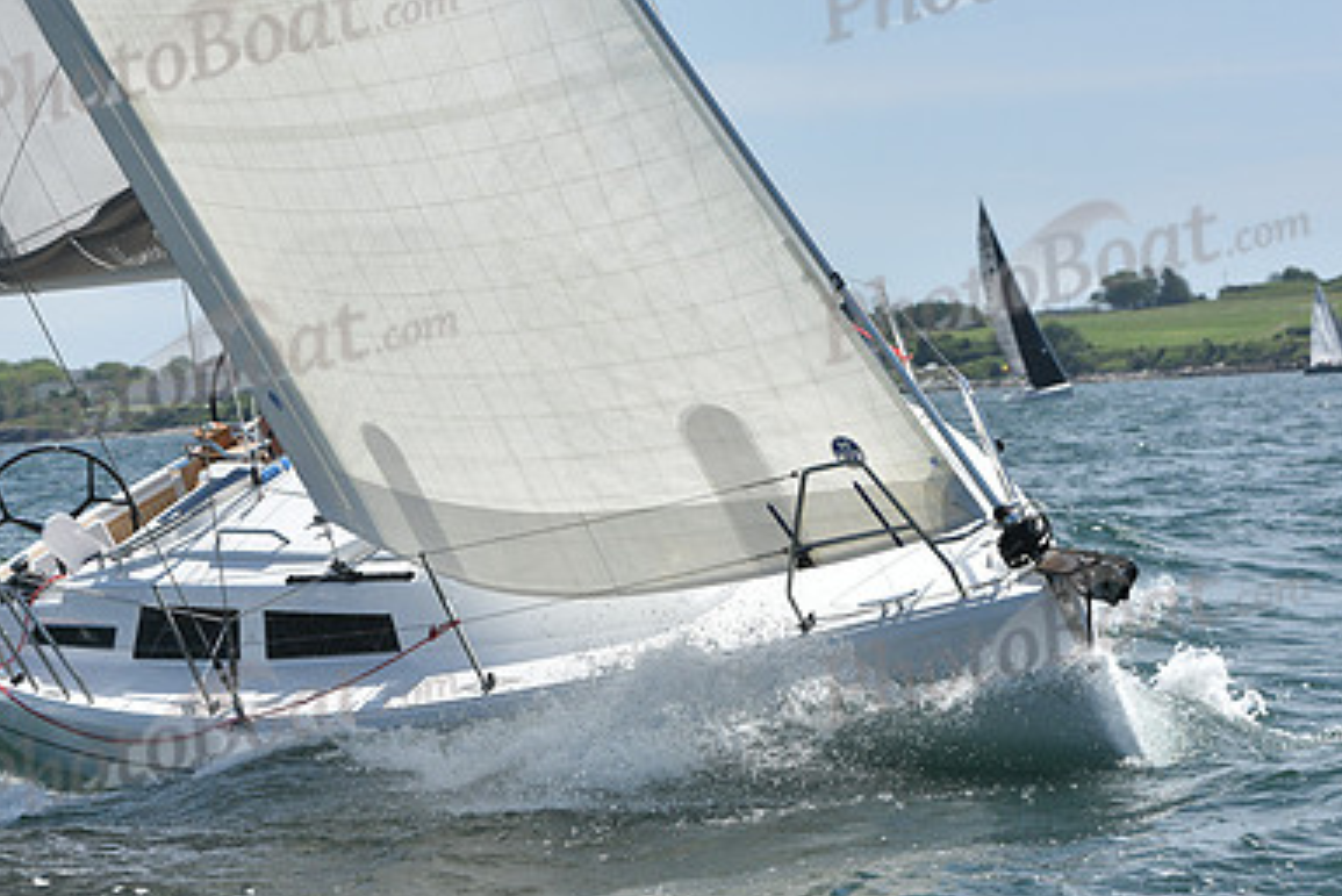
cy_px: 504
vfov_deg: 9.6
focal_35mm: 143
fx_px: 5332
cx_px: 641
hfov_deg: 14.3
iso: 250
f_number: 8
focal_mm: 95
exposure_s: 1/1250
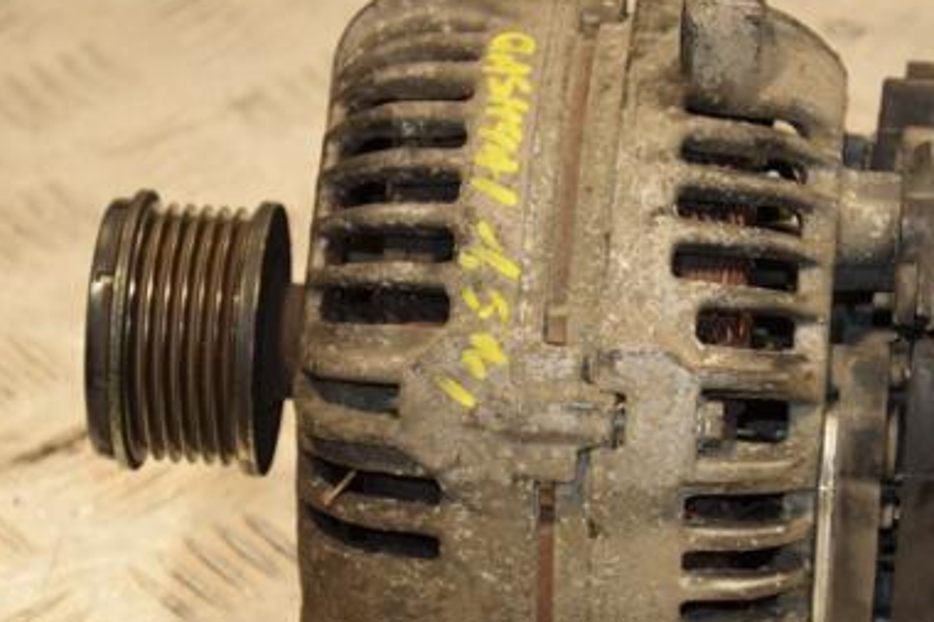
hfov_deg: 12.4
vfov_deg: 8.3
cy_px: 420
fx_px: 4305
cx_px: 570
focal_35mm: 166
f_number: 5.3
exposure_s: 1/160
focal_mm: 70
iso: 800
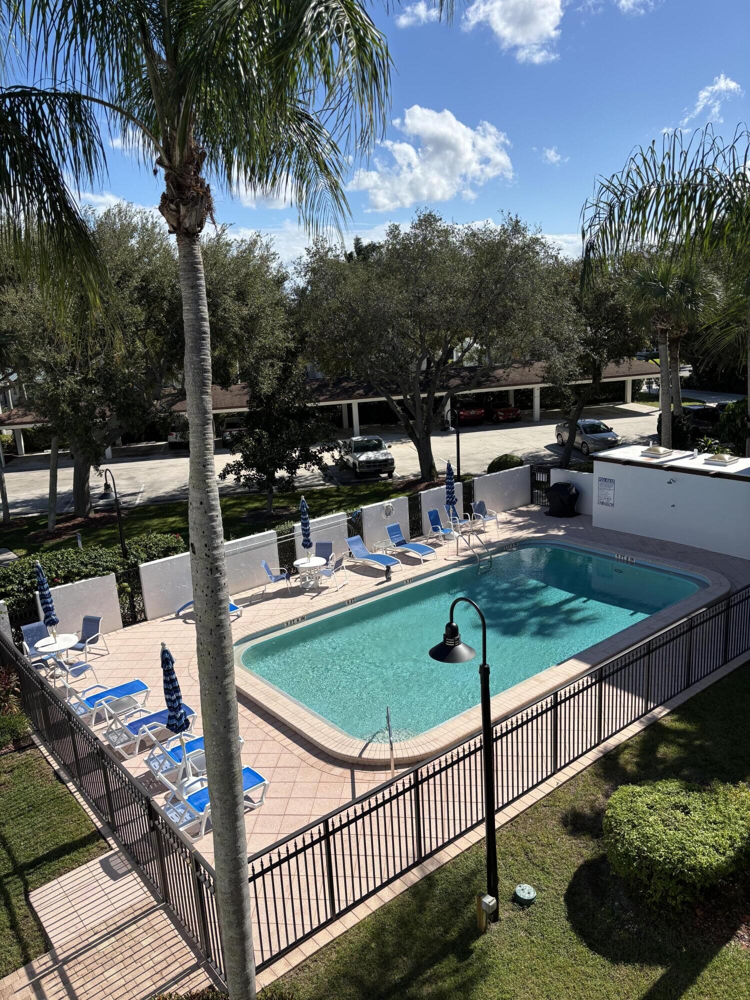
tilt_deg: -14.8
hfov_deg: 53.1
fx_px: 751
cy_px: 500
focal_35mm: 26
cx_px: 375
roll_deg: +3.5
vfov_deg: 67.3
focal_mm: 5.96
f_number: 1.6
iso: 50
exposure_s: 1/4082
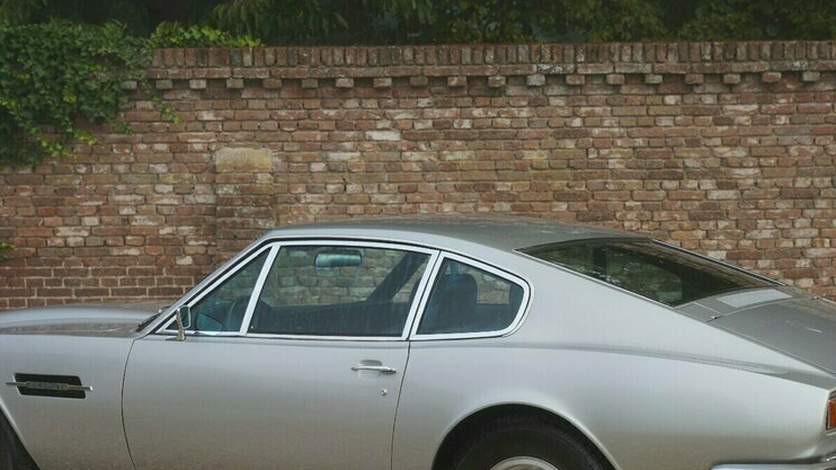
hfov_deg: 25.6
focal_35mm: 83
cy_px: 381
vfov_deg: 14.4
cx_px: 421
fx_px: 1843
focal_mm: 49.1
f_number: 5.6
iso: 160
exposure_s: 1/50
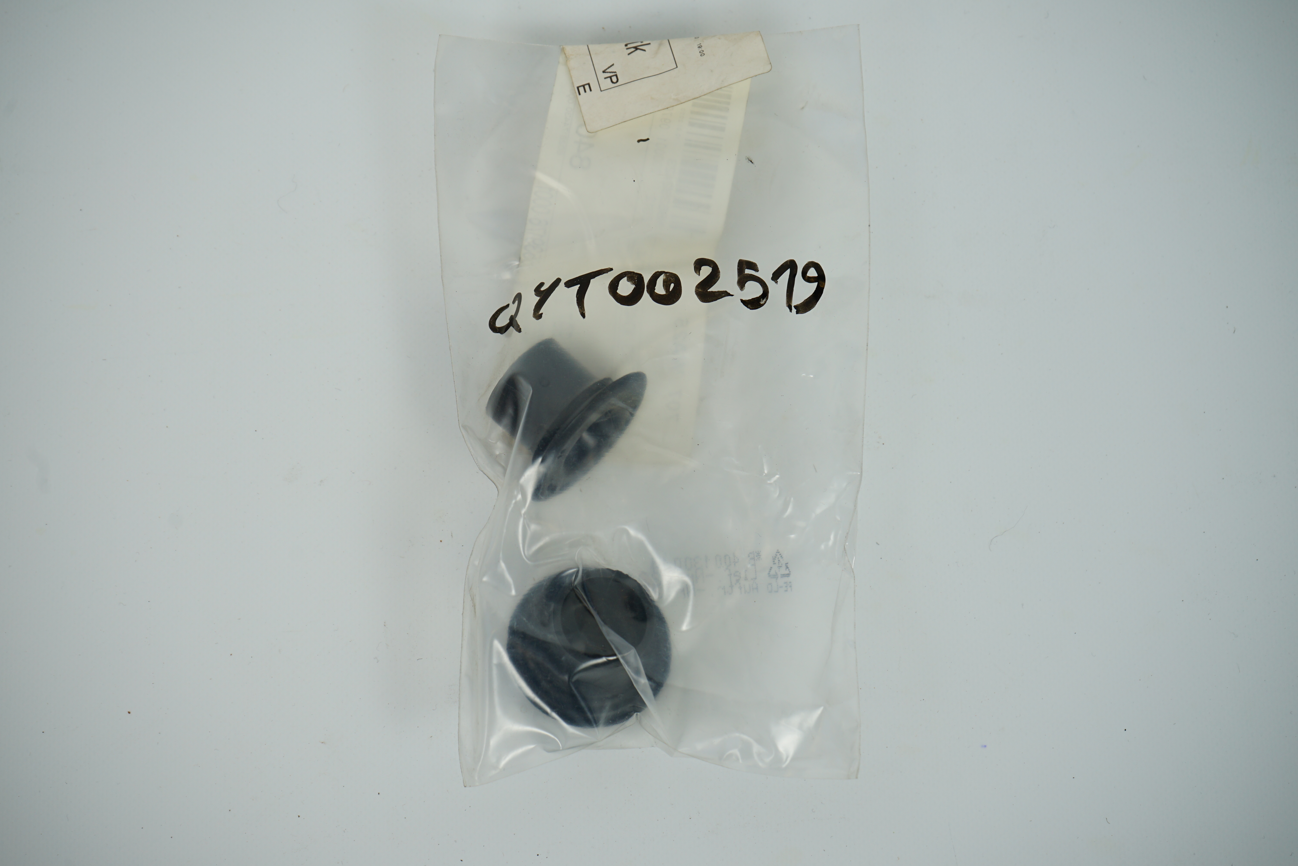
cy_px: 433
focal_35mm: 62
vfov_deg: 21.9
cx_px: 649
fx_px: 2235
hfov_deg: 32.4
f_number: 7.1
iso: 200
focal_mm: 62
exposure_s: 1/200
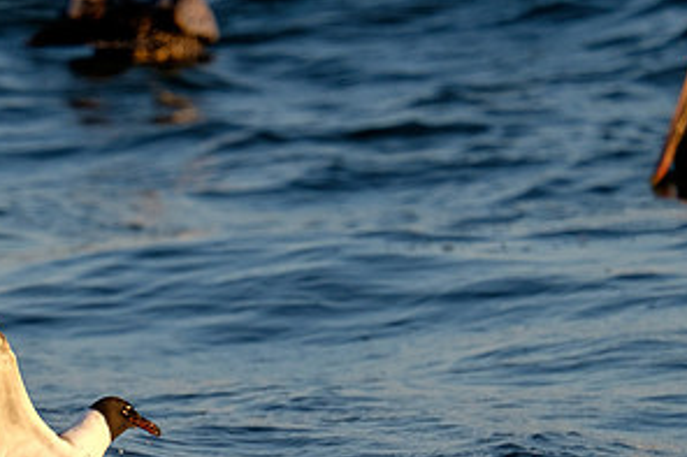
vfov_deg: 1.8
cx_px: 114
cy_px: 344
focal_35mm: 774
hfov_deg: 2.7
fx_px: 14762
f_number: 5.6
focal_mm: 200
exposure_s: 1/1000
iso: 200
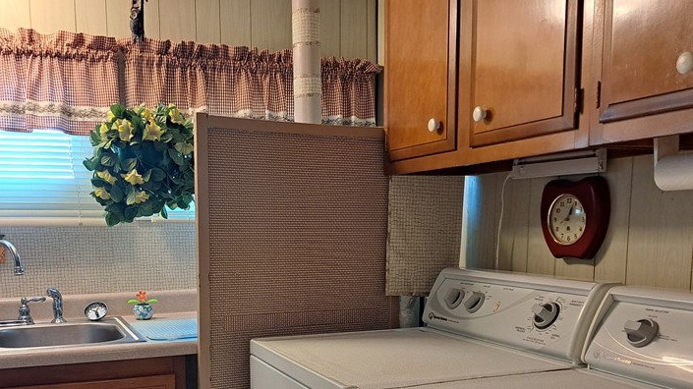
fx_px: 698
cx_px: 288
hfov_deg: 52.5
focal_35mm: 38
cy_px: 324
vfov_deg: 30.2
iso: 125
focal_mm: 5.23
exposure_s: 1/60
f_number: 1.8
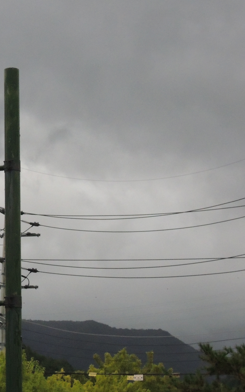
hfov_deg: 10.1
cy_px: 229
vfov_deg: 16.3
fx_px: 1368
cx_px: -59
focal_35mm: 128
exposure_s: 1/640
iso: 800
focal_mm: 13.8
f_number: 4.7
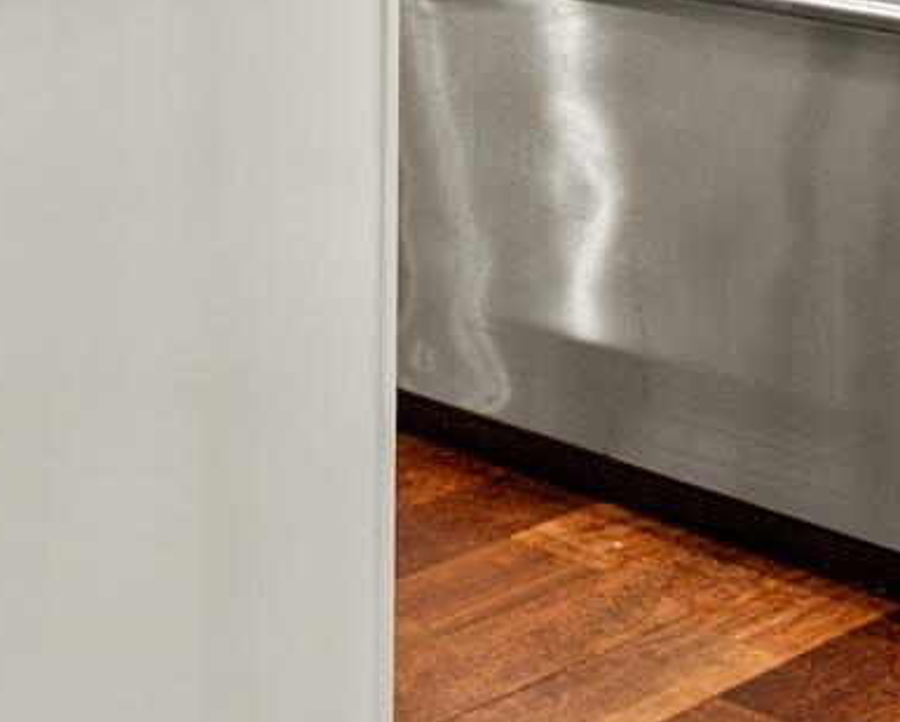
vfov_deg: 16.7
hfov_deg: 15.3
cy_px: -409
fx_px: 2200
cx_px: -1158
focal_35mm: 82
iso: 100
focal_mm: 16.5
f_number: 5
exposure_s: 1/5
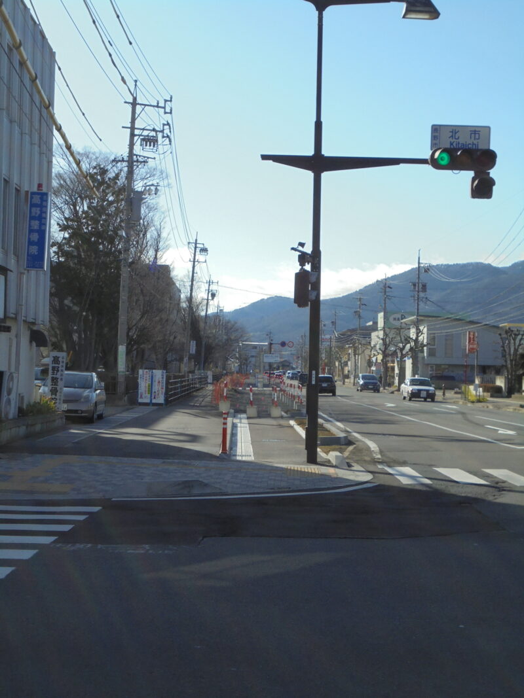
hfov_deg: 26.1
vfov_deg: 34.4
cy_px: 349
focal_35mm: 56
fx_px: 1130
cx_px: 262
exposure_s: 1/800
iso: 100
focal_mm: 10.1
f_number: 5.2
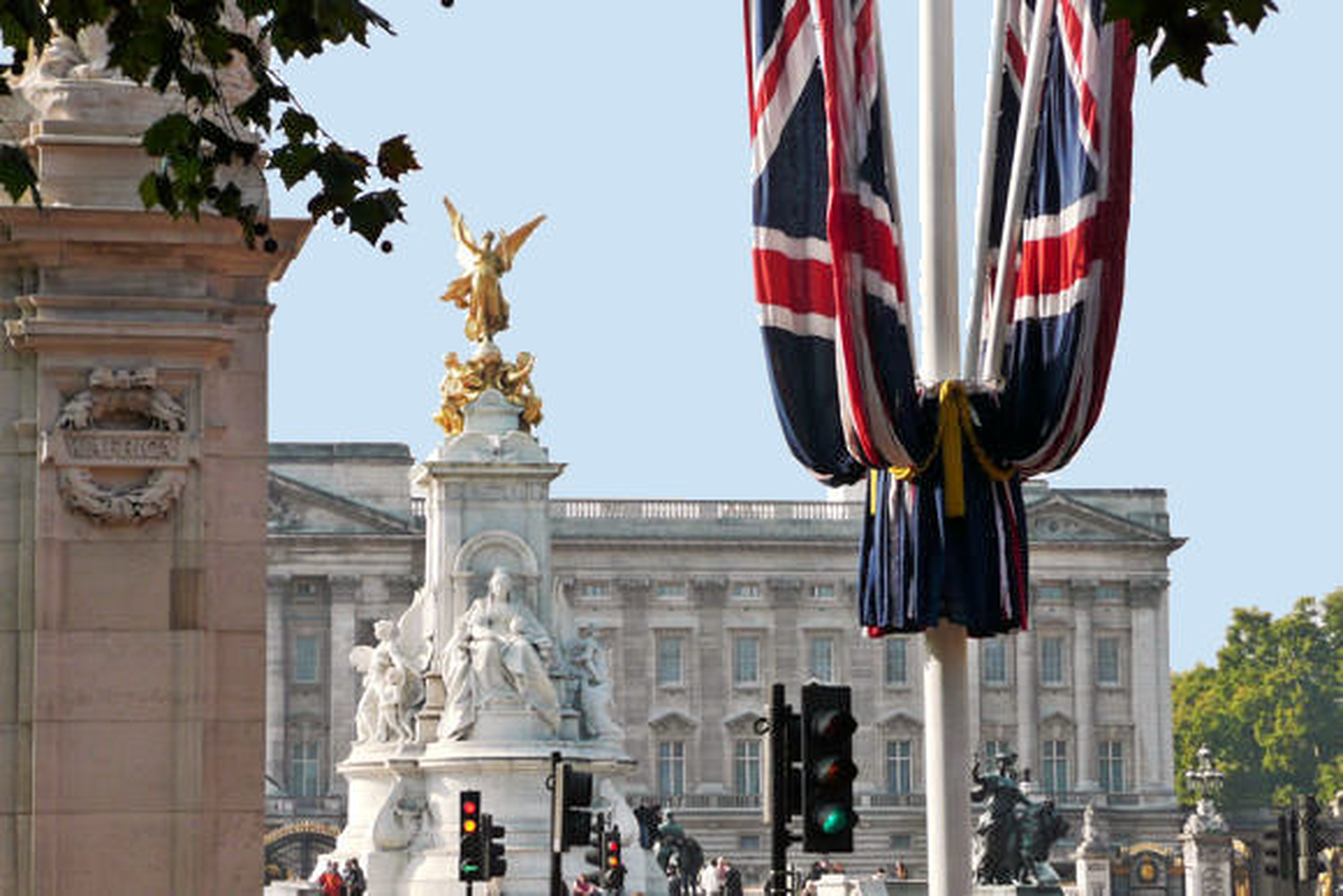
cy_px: 448
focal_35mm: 103
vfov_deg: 13.3
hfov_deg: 19.8
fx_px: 3843
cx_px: 672
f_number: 4.7
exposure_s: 1/250
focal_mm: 16.9
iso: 100
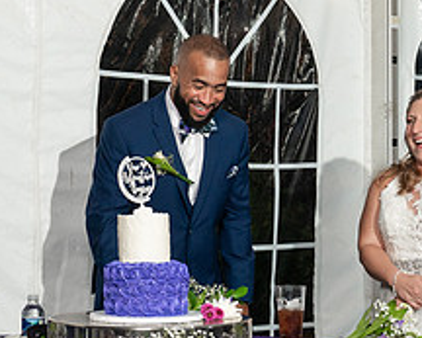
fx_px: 1287
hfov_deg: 18.1
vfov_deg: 14.9
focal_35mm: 103
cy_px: 206
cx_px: -15
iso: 1600
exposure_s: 1/200
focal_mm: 40
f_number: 5.6
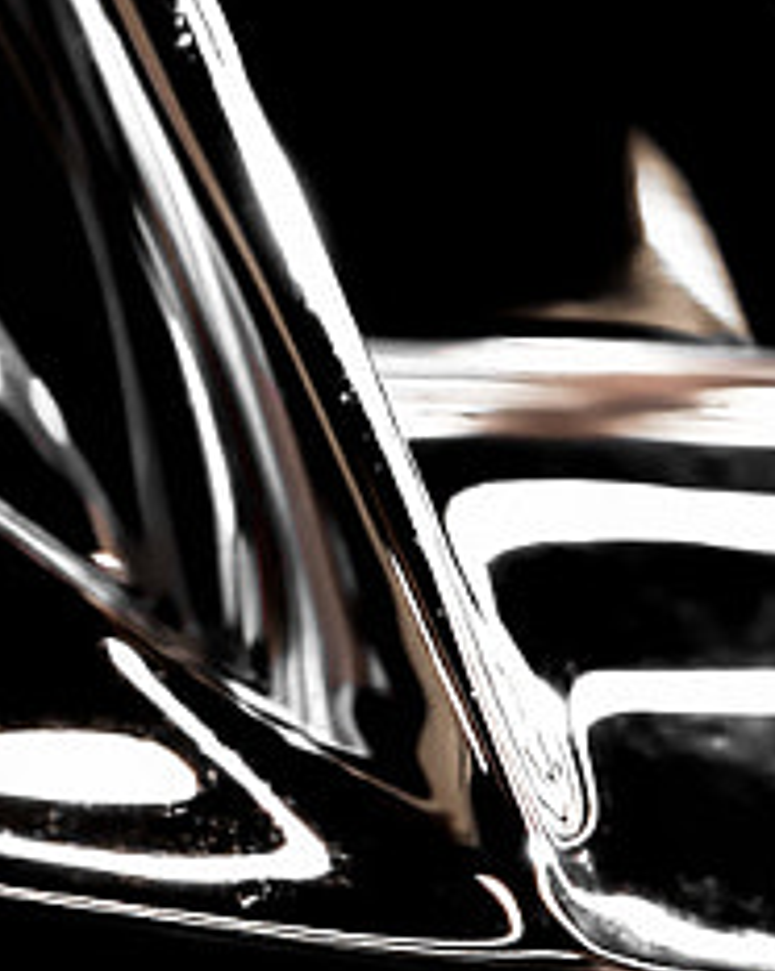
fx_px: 6488
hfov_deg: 6.3
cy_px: 1013
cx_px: 2196
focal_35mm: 226
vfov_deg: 8.5
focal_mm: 35
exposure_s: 1/40
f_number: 3.5
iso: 1000
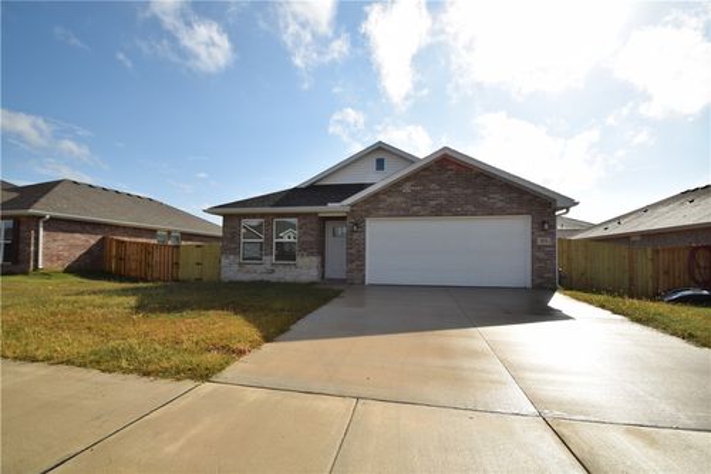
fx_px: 296
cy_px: 237
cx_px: 356
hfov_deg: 100.4
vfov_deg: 77.3
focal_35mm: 15
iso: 100
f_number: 11
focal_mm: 10
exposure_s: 1/200
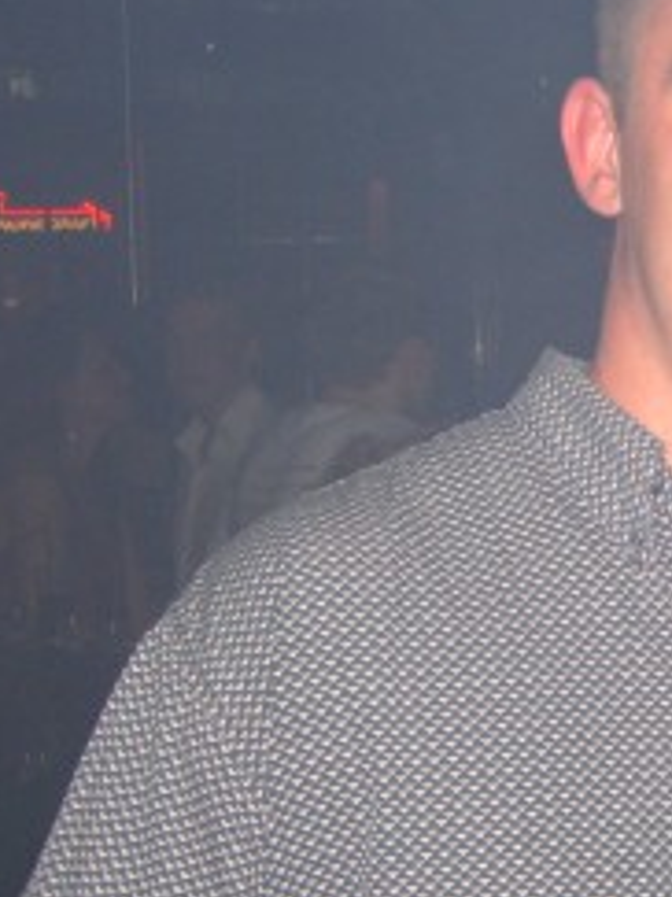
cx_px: 956
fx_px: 2435
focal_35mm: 94
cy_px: 520
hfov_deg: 14.8
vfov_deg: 20.9
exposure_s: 1/60
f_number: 2.8
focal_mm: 7.9
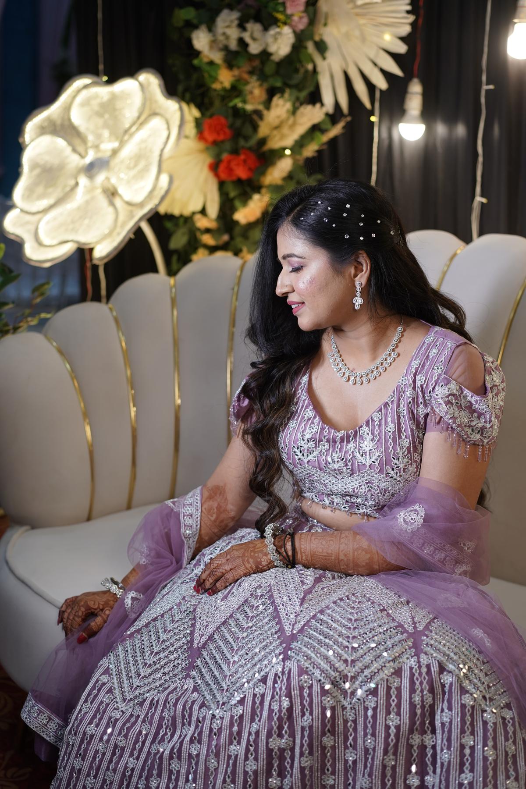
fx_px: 1205
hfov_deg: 24.6
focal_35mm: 55
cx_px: 263
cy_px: 394
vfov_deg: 36.2
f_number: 2.8
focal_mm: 55
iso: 400
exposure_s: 1/200
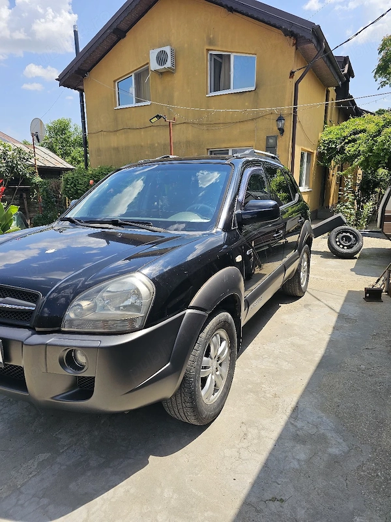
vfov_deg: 73.9
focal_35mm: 23
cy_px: 261
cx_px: 196
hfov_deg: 58.9
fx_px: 346
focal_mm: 6.3
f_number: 1.7
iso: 10
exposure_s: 1/588
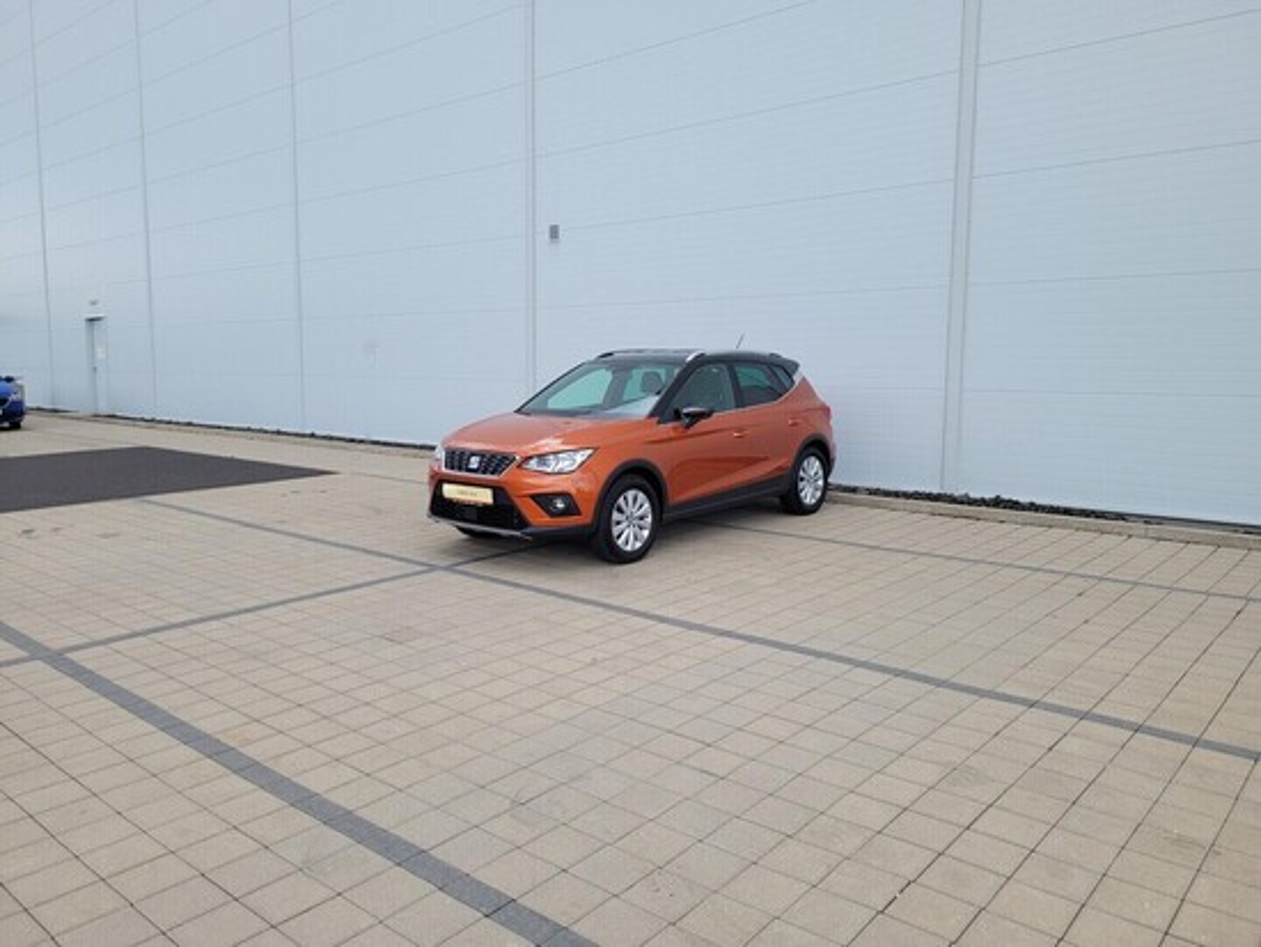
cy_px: 474
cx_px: 630
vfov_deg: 53.1
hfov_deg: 67.3
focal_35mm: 26
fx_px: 948
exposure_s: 1/572
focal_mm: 5.4
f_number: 1.8
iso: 40
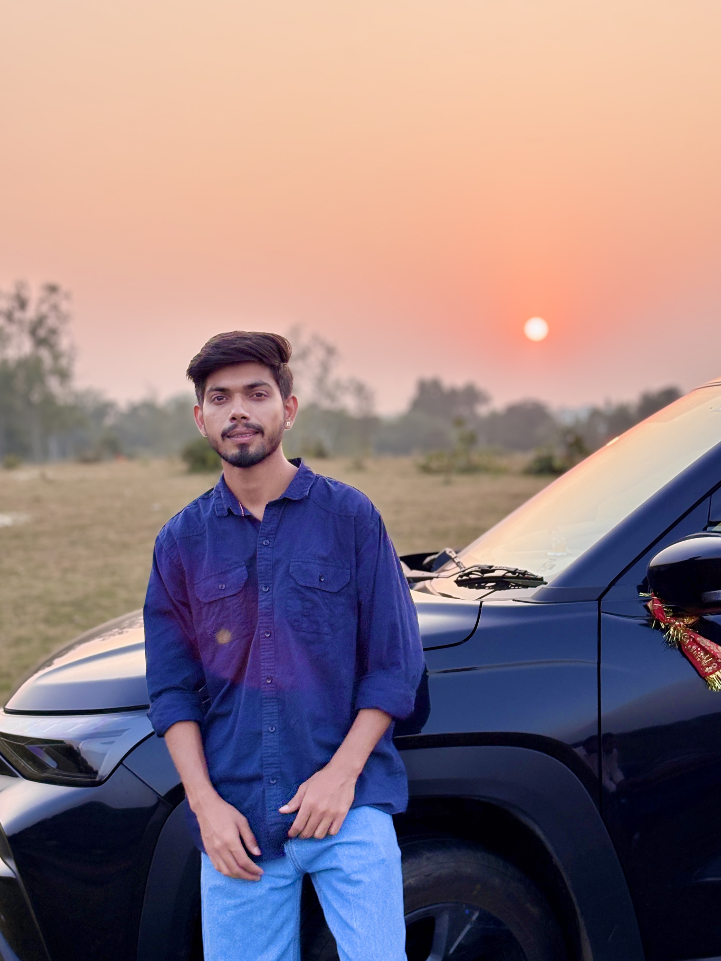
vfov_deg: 34.3
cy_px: 478
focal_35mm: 56
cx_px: 381
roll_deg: +2.3
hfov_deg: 26.1
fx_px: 1555
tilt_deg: -1.3
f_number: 1.6
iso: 40
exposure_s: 1/519
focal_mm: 5.96
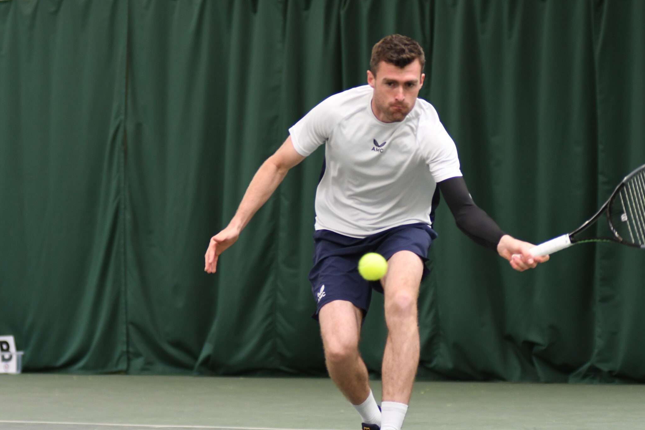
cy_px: 177
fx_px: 2688
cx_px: 315
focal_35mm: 150
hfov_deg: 13.7
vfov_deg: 9.1
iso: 1600
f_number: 2.8
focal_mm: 80
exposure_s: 1/500
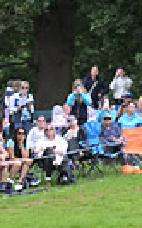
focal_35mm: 513
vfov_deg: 4.1
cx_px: 459
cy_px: 321
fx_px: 3180
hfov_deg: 2.5
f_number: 5.6
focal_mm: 115
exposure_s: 1/1250
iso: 1800
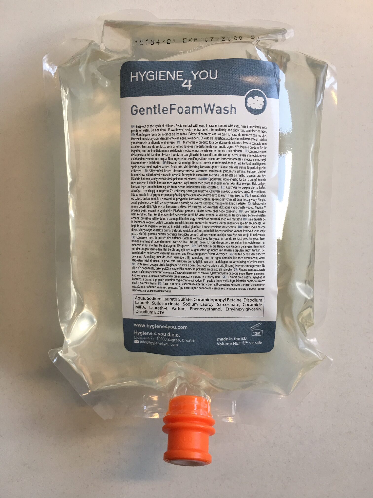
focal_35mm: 29
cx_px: 186
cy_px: 249
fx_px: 417
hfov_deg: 48.2
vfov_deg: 61.7
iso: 25
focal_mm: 4.15
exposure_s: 1/33
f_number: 2.2
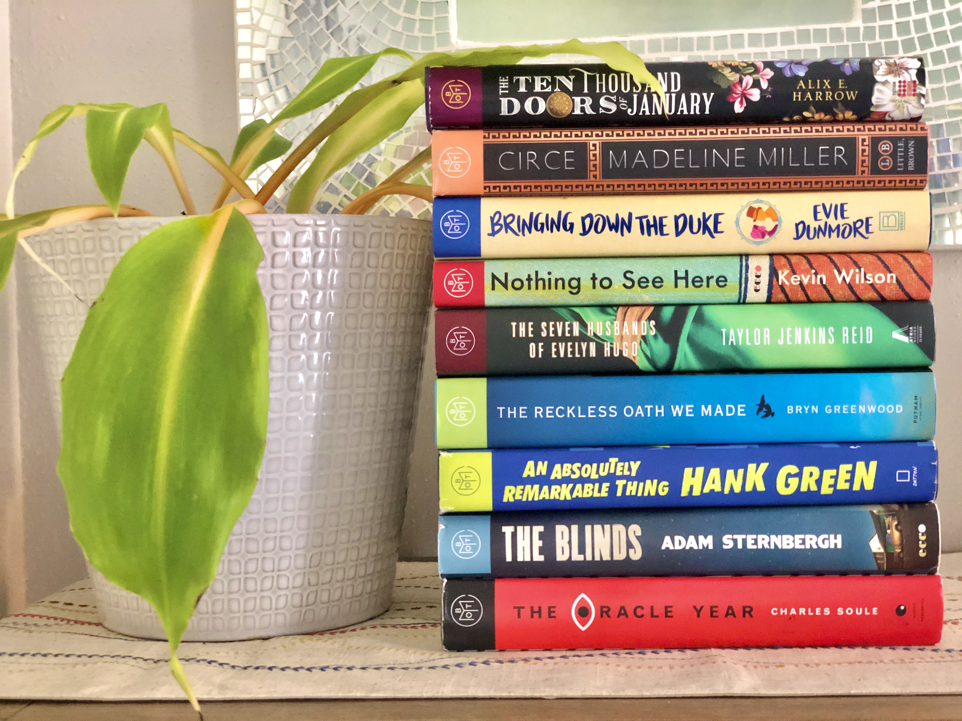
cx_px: 481
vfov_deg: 28.0
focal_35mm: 52
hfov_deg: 36.8
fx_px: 1445
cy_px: 360
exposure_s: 1/9
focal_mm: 6
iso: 160
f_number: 2.4
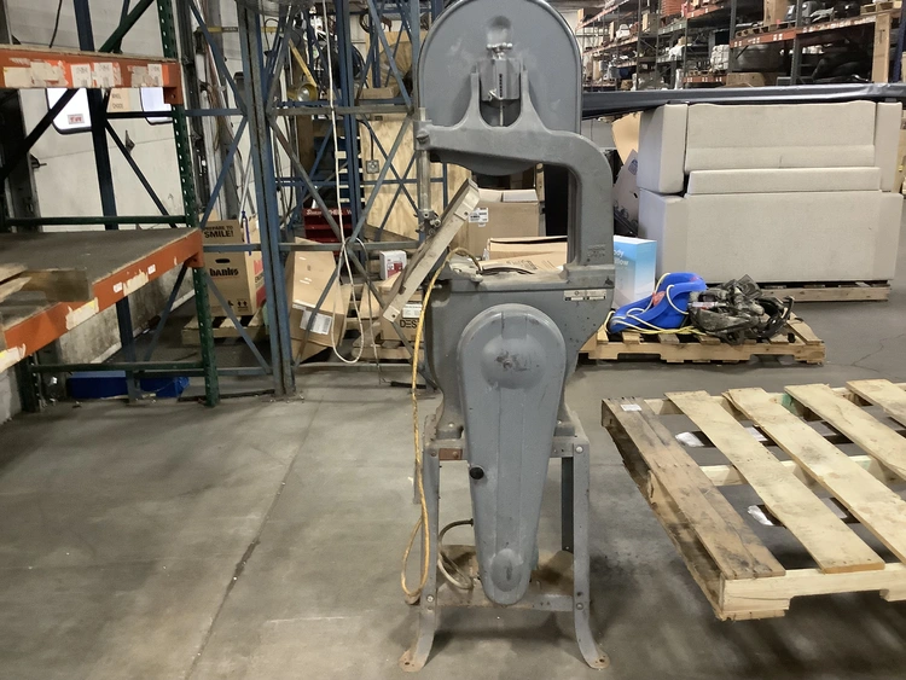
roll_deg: +1.4
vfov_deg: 45.5
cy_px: 340
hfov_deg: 58.3
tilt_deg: -17.8
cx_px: 453
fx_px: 812
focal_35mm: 31
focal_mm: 3.3
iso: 400
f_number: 2.4
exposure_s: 1/30
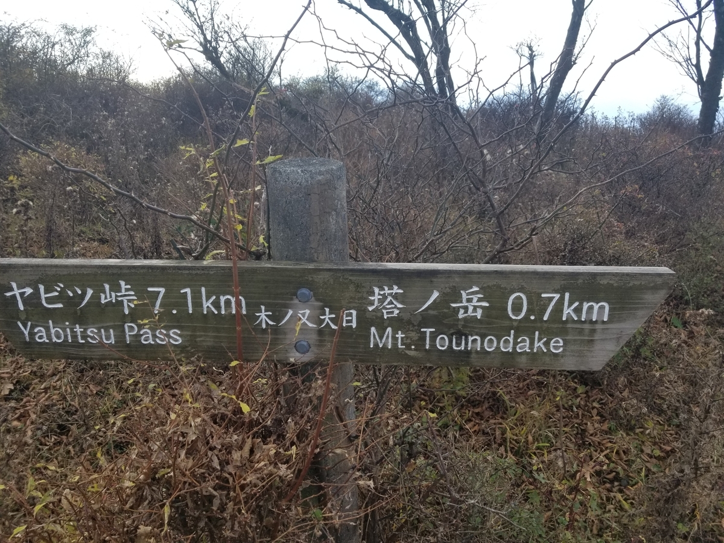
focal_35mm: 26
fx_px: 544
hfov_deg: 67.3
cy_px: 272
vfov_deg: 53.1
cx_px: 362
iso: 50
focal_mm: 4.25
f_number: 1.7
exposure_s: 1/656
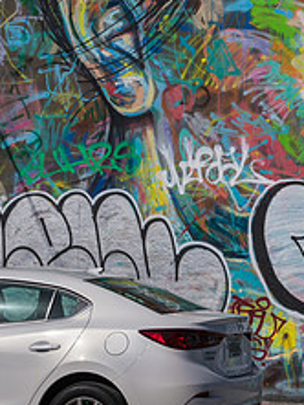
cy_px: 97
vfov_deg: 14.4
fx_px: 1591
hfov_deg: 10.6
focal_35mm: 136
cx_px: 425
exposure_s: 1/800
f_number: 8
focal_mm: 52
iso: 100
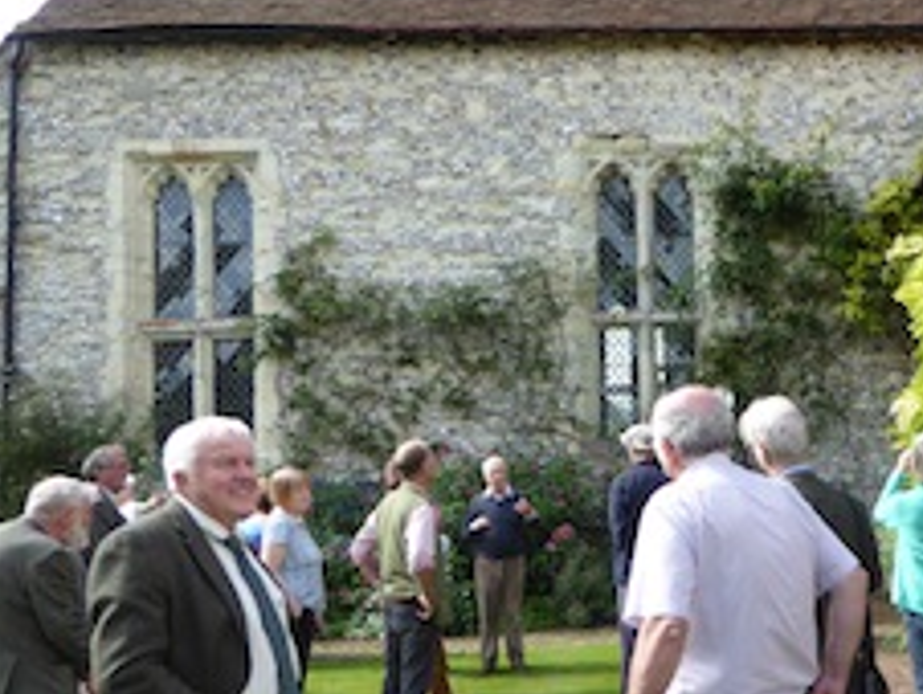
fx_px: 1094
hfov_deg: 43.6
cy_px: 420
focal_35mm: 41
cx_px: 739
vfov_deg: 35.1
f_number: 3.3
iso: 100
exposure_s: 1/250
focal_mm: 4.3
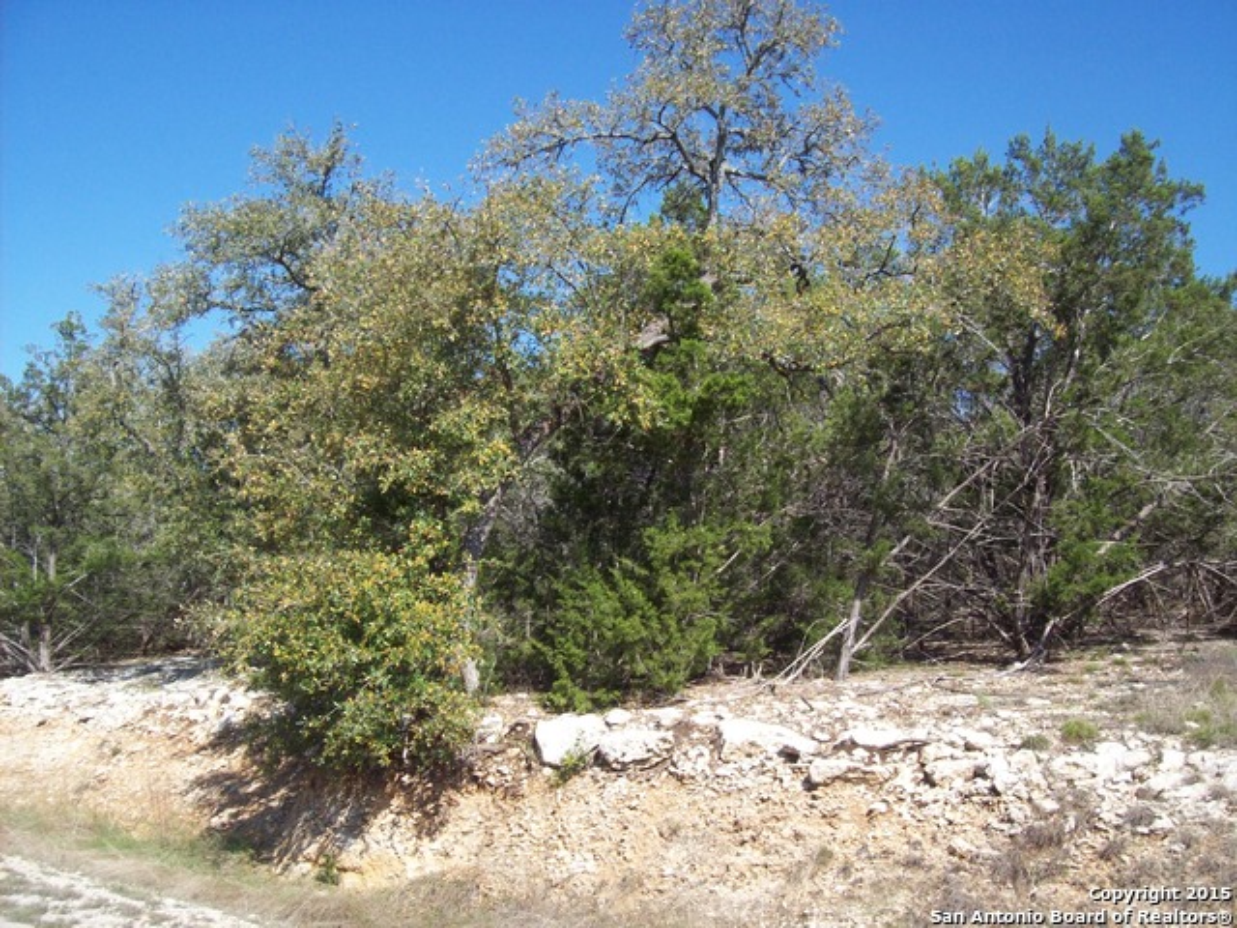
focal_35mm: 36
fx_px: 1286
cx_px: 618
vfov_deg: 39.7
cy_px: 464
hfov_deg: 51.4
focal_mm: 6
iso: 80
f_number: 4.8
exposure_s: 1/348
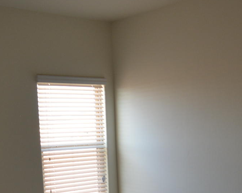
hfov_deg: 30.0
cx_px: 111
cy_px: 194
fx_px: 451
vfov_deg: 23.2
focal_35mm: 63
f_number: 4
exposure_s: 1/60
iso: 220
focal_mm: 10
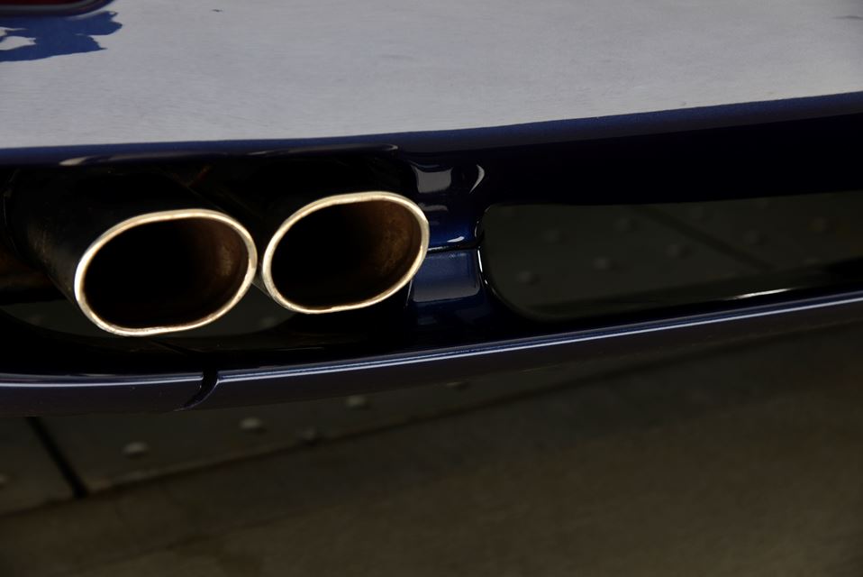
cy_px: 288
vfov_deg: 21.0
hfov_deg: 30.9
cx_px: 432
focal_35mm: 65
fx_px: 1559
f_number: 5.6
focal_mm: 65
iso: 250
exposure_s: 1/160
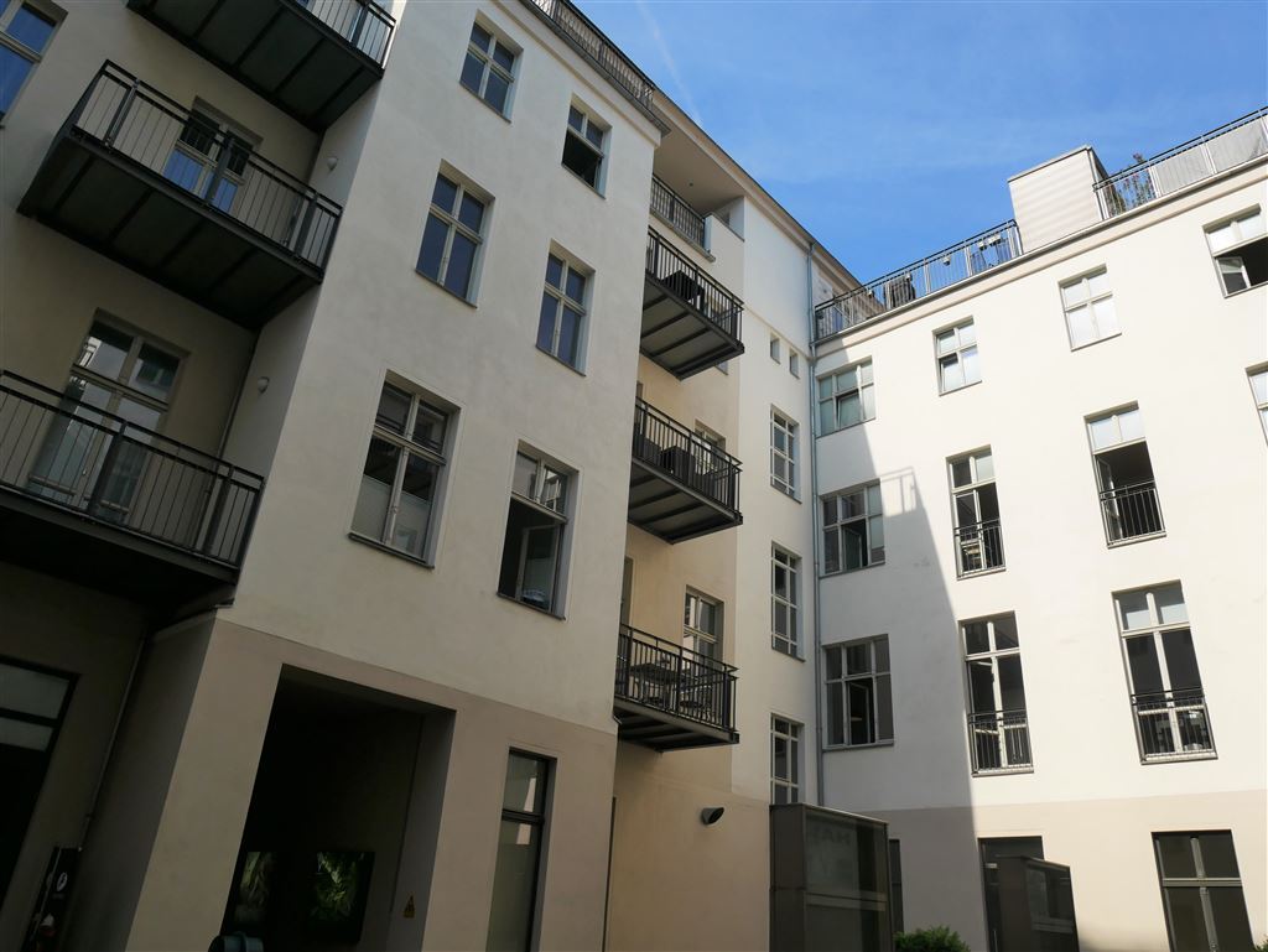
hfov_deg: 71.6
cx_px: 634
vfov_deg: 56.9
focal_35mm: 24
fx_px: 880
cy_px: 476
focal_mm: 12
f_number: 8
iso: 200
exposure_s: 1/500
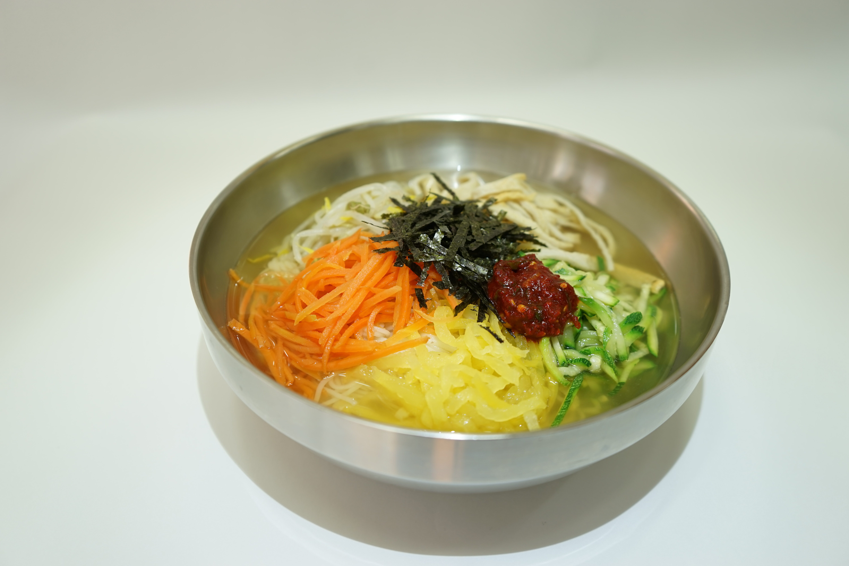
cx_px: 424
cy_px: 283
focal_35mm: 29
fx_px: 684
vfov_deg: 45.0
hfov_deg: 63.7
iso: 100
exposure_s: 1/50
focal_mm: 29
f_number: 3.5
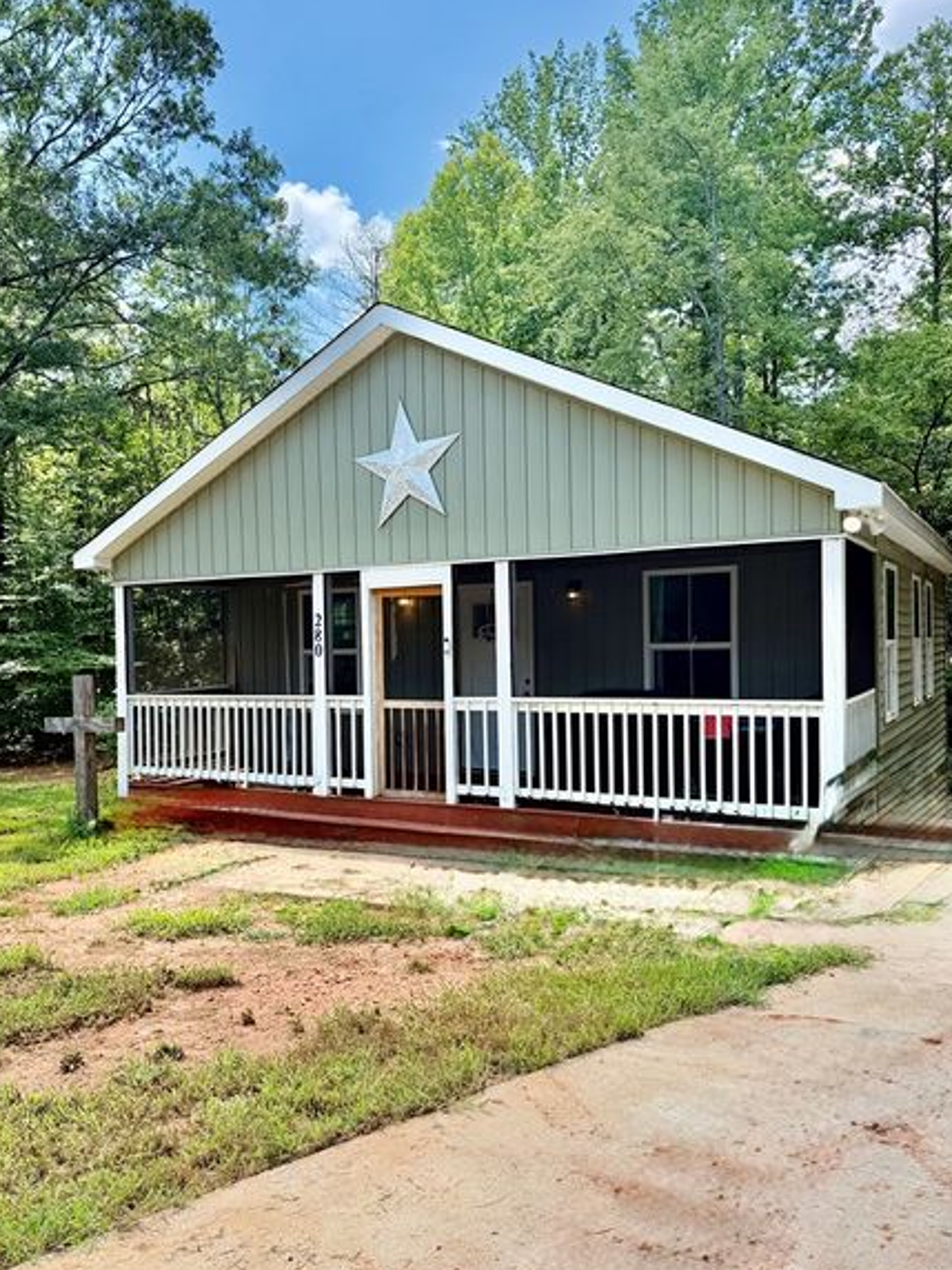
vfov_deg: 63.4
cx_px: 415
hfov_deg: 49.6
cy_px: 654
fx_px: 1027
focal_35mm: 28
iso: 100
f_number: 1.78
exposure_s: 1/2000
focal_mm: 6.76
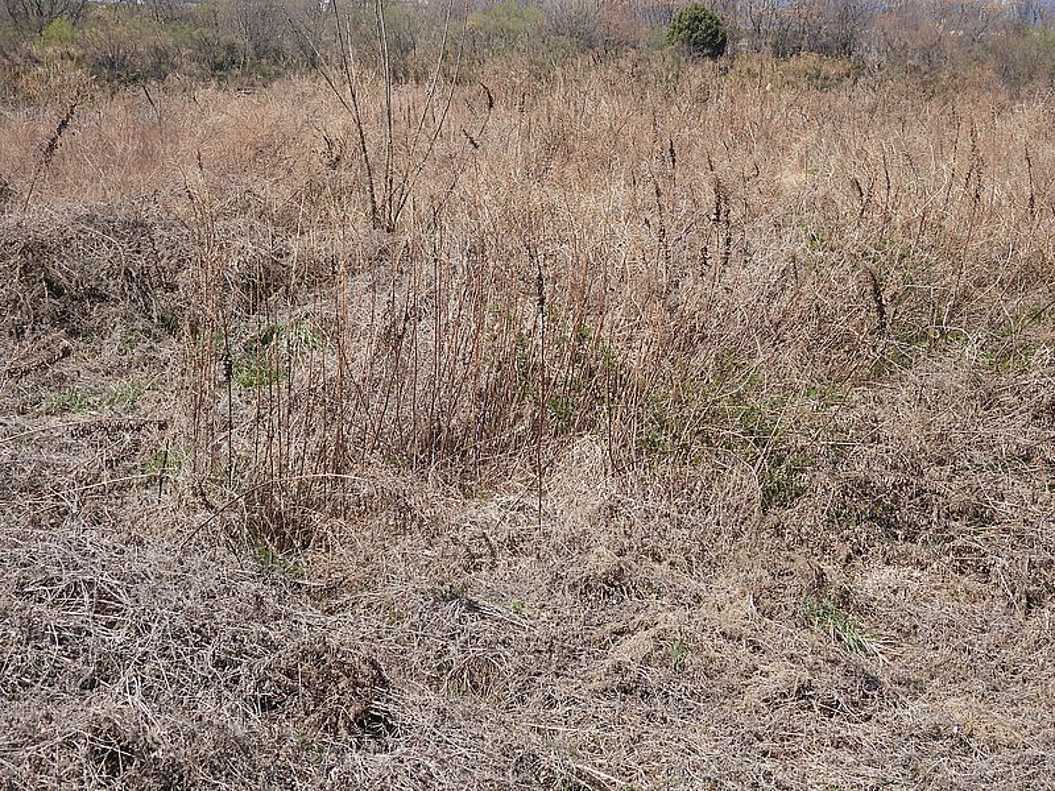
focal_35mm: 75
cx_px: 528
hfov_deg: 26.0
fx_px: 2286
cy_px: 396
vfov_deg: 19.6
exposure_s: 1/1000
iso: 100
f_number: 3.5
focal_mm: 13.4
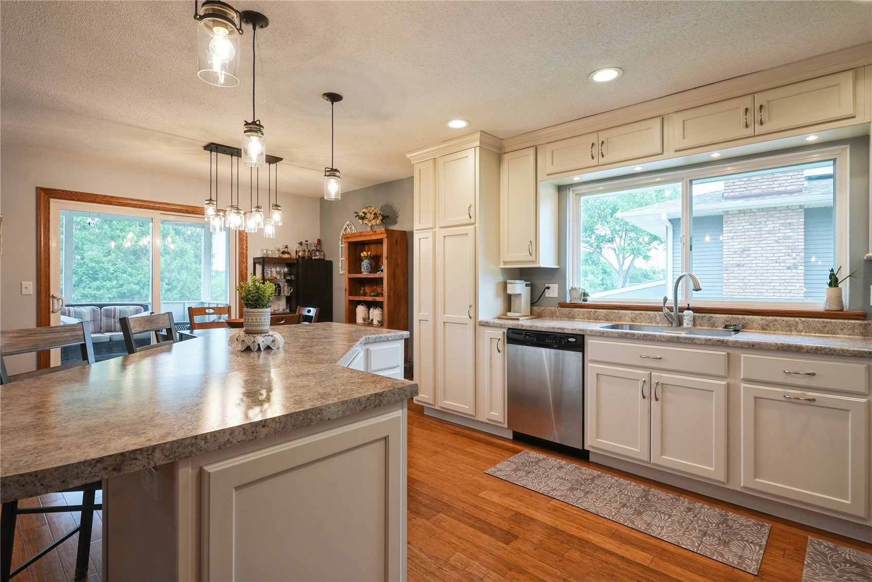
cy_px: 291
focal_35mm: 17
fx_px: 412
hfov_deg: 93.2
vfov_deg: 70.5
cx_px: 436
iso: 400
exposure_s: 1/20
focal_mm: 17
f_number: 9
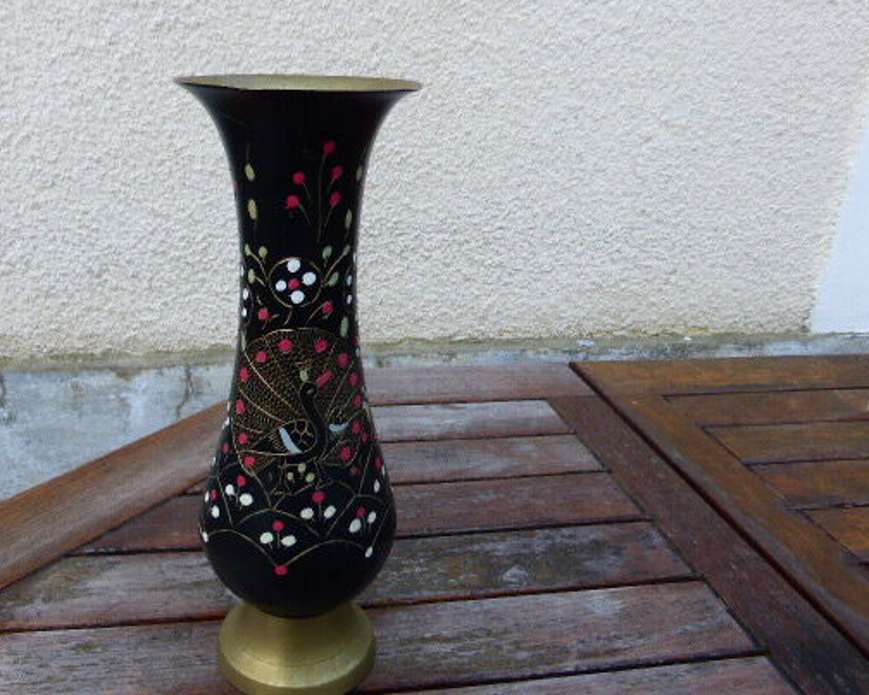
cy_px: 391
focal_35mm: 31
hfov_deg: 56.7
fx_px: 797
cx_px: 343
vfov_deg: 47.0
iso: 250
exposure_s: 1/60
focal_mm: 4.3
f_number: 3.3
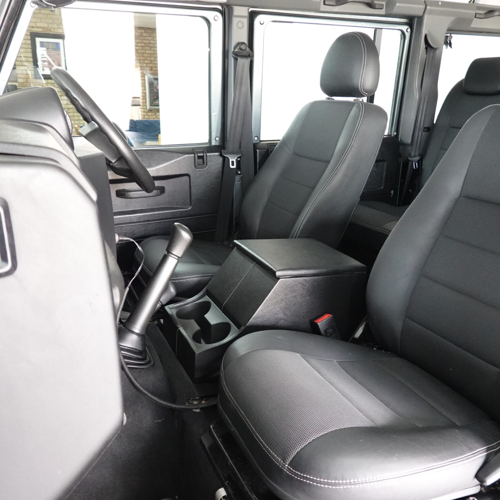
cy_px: 253
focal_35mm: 31
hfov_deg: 52.4
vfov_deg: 52.5
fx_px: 507
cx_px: 277
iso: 2500
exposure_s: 1/40
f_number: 2.8
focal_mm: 9
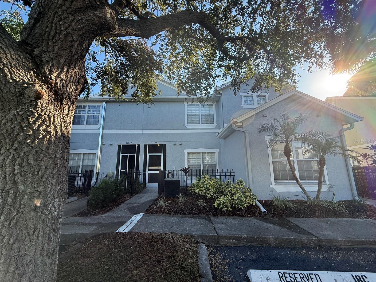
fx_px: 152
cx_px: 188
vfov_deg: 85.7
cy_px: 141
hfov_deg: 102.1
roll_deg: +0.1
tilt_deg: +11.6
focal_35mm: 14
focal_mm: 2.22
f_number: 2.2
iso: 64
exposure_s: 1/535
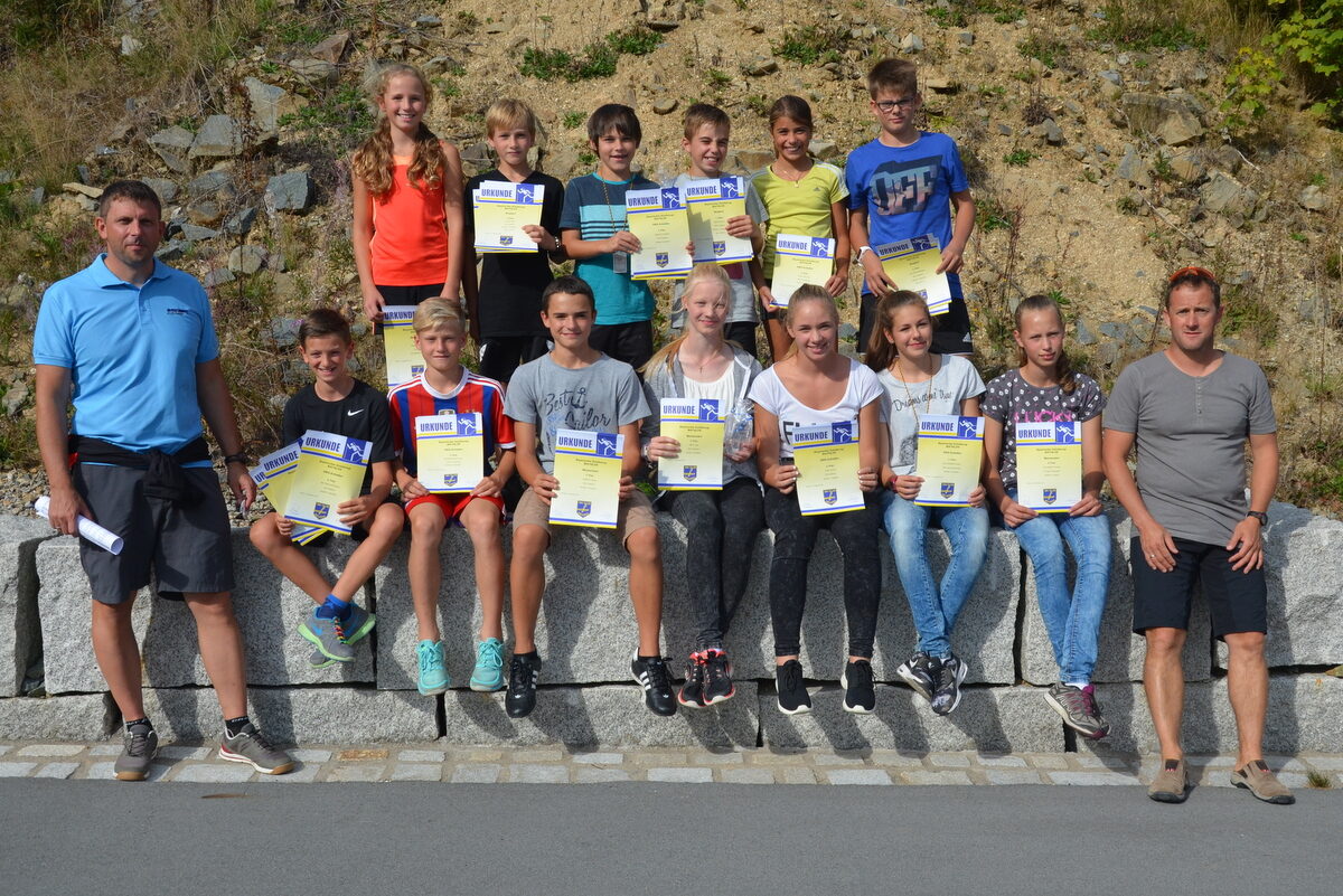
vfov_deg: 36.9
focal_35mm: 36
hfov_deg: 53.1
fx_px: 1343
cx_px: 672
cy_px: 448
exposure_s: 1/2000
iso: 400
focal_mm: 24
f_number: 7.1
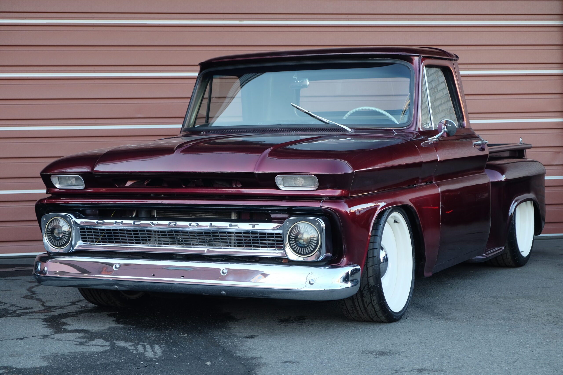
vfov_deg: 19.7
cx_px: 282
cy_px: 188
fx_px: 1079
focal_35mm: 69
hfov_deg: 29.2
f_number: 4
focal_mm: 46.3
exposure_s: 1/140
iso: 400
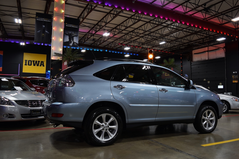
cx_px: 120
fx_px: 186
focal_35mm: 28
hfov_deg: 65.5
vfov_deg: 46.4
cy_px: 80
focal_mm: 18
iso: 500
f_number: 4
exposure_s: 1/60
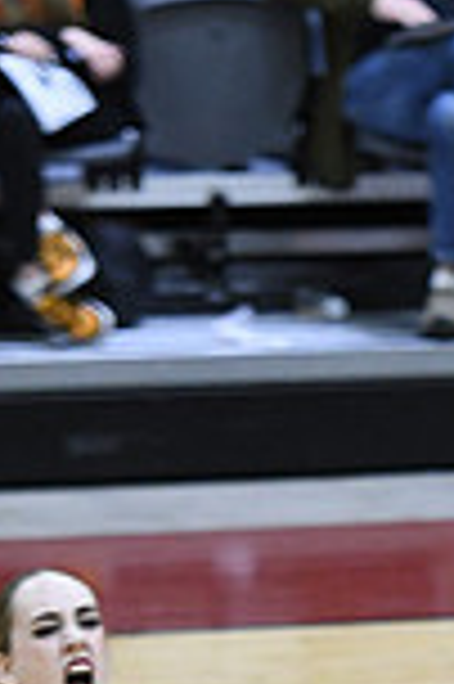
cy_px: 754
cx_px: 1299
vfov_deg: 3.0
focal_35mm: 689
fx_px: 13062
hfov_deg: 2.0
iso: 3200
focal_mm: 120
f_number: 2.8
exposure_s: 1/400
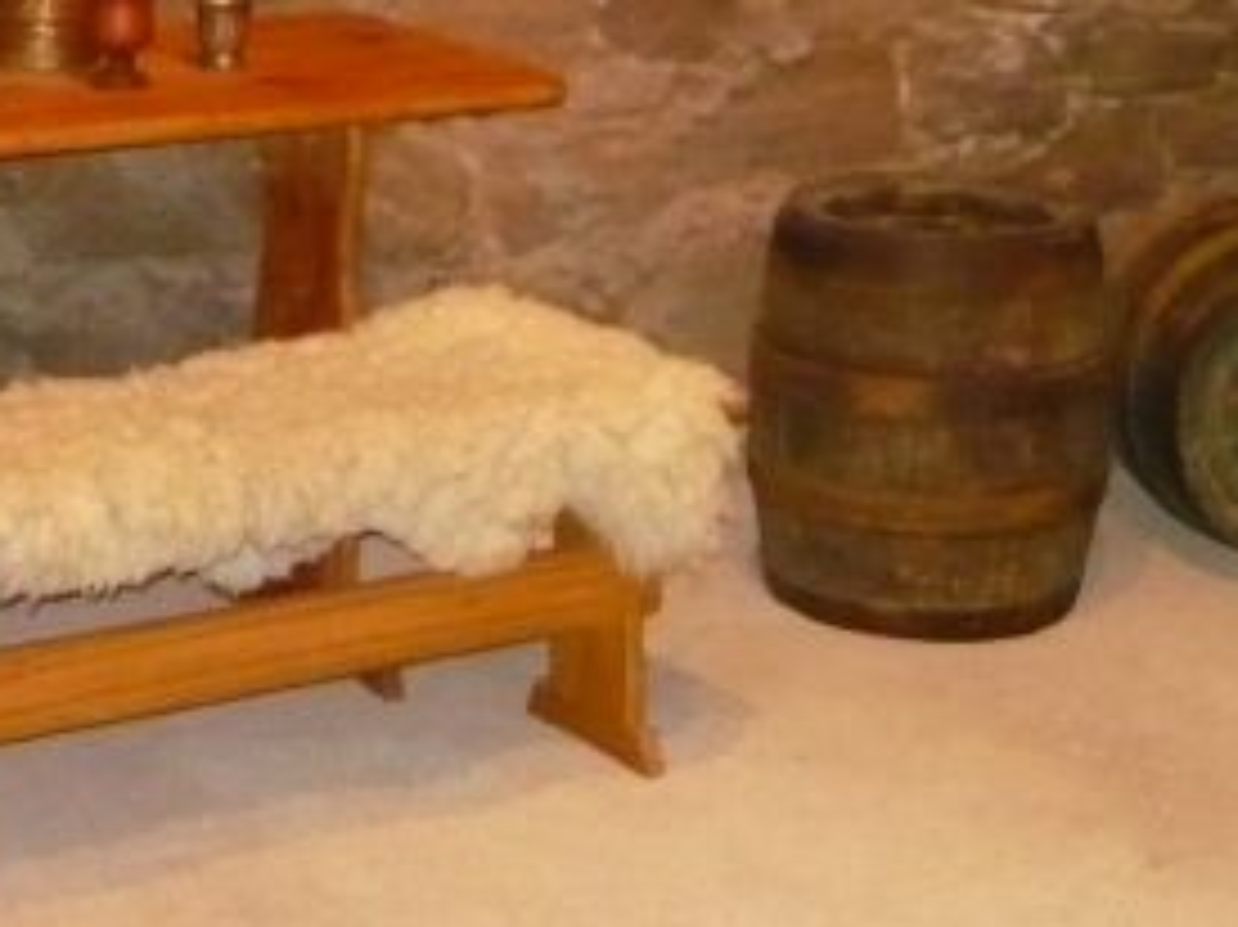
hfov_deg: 20.4
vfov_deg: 14.9
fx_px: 3432
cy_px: -162
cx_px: 815
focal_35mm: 96
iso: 800
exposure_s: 1/30
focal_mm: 5.5
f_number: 2.8
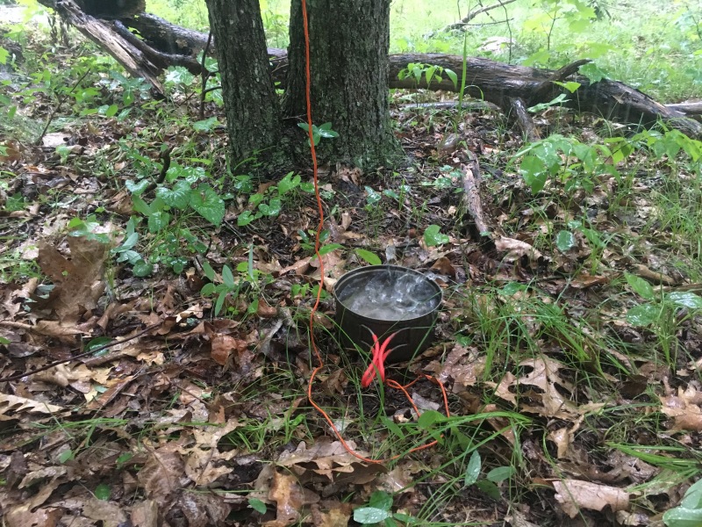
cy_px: 264
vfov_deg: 48.2
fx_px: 588
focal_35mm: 29
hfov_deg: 61.7
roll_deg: +3.5
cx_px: 351
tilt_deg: -29.3
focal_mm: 4.15
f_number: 2.2
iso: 200
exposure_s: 1/20
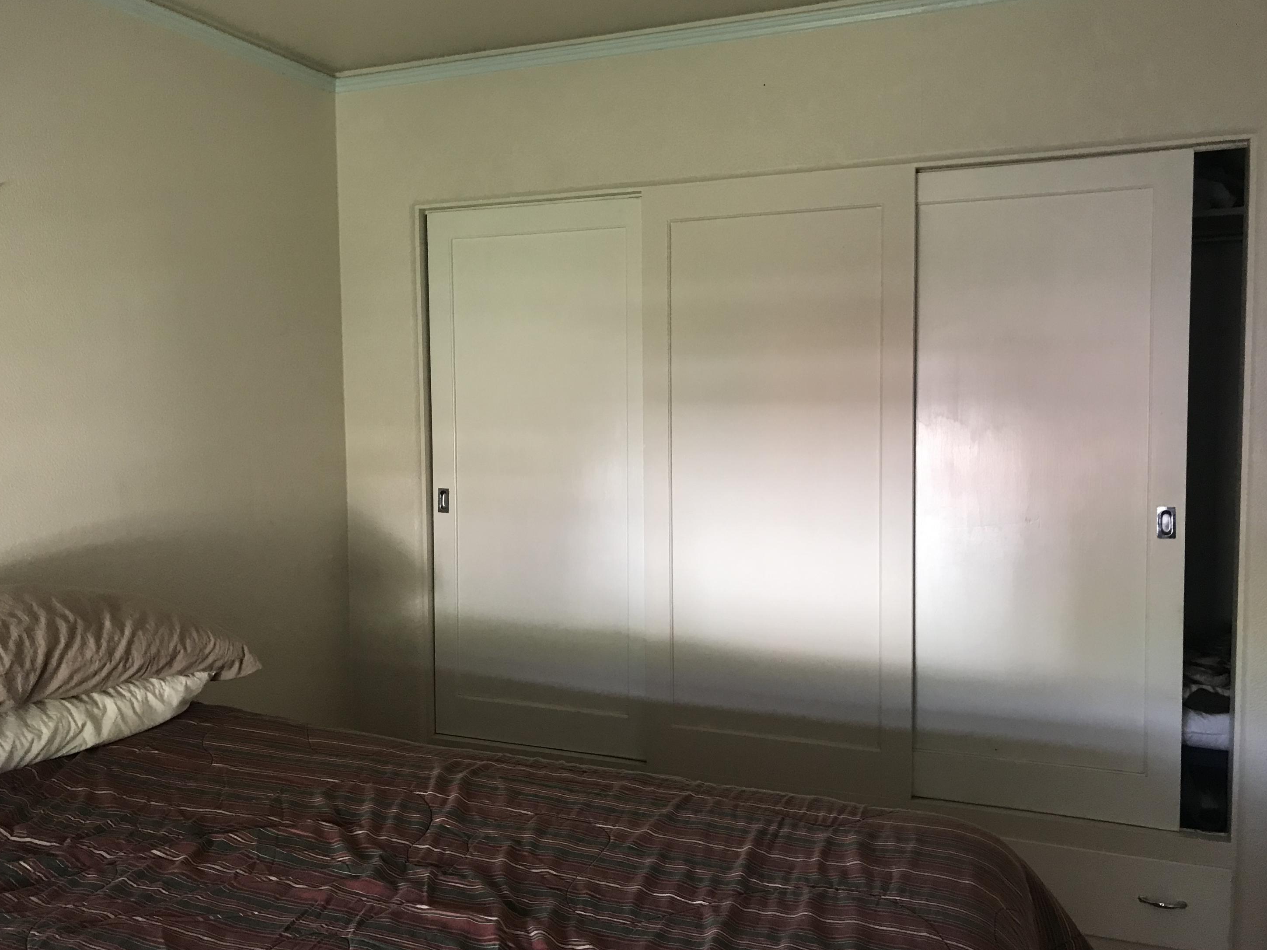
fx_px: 1061
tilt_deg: -3.7
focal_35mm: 29
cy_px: 482
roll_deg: +0.1
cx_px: 625
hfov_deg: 61.7
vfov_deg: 48.2
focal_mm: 3.99
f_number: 1.8
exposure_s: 1/15
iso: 50
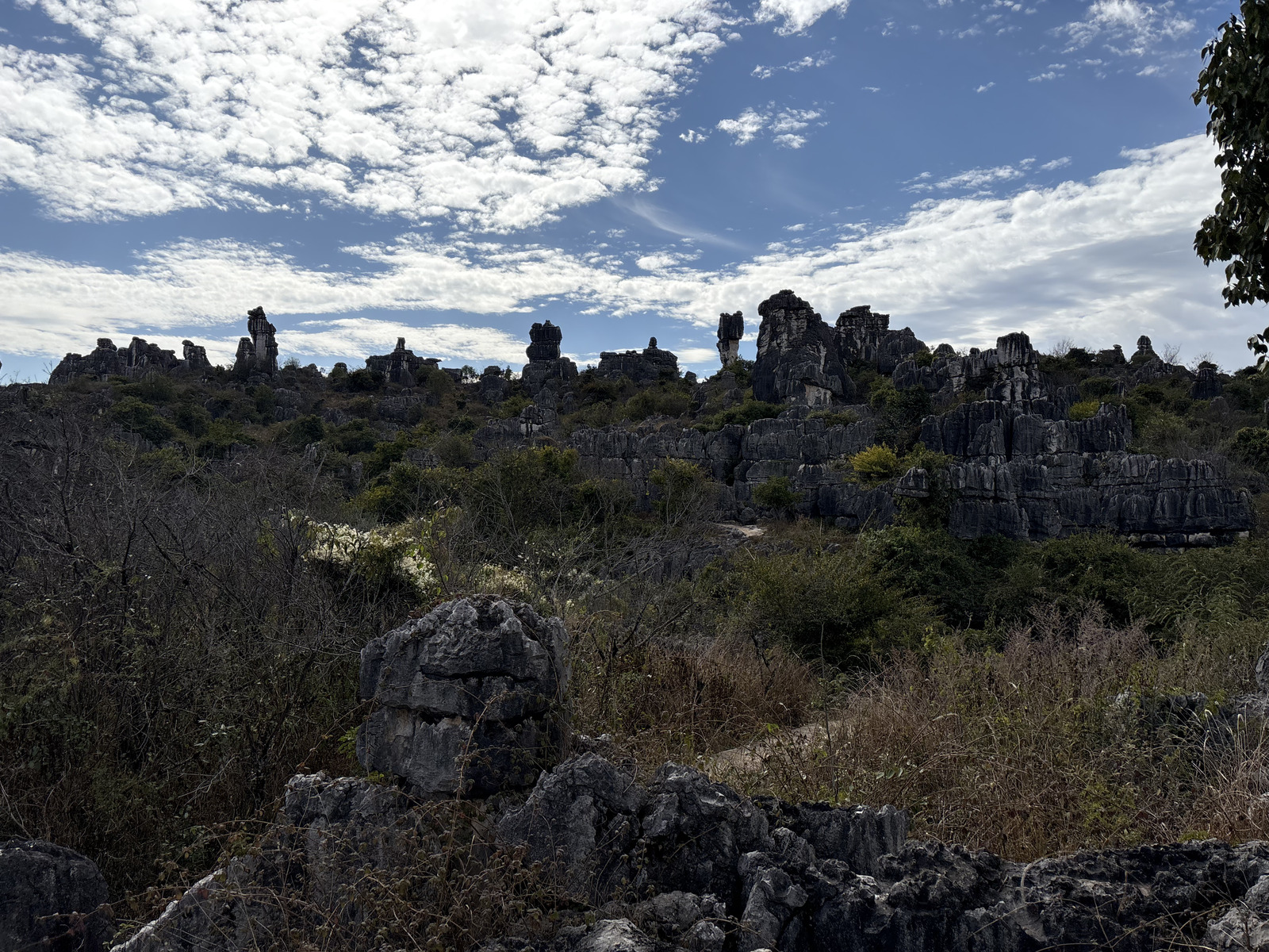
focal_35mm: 26
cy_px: 476
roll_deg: +0.1
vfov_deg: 53.1
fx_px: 953
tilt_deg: +0.9
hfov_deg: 67.3
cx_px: 634
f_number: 1.6
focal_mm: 5.96
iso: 50
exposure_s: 1/8850
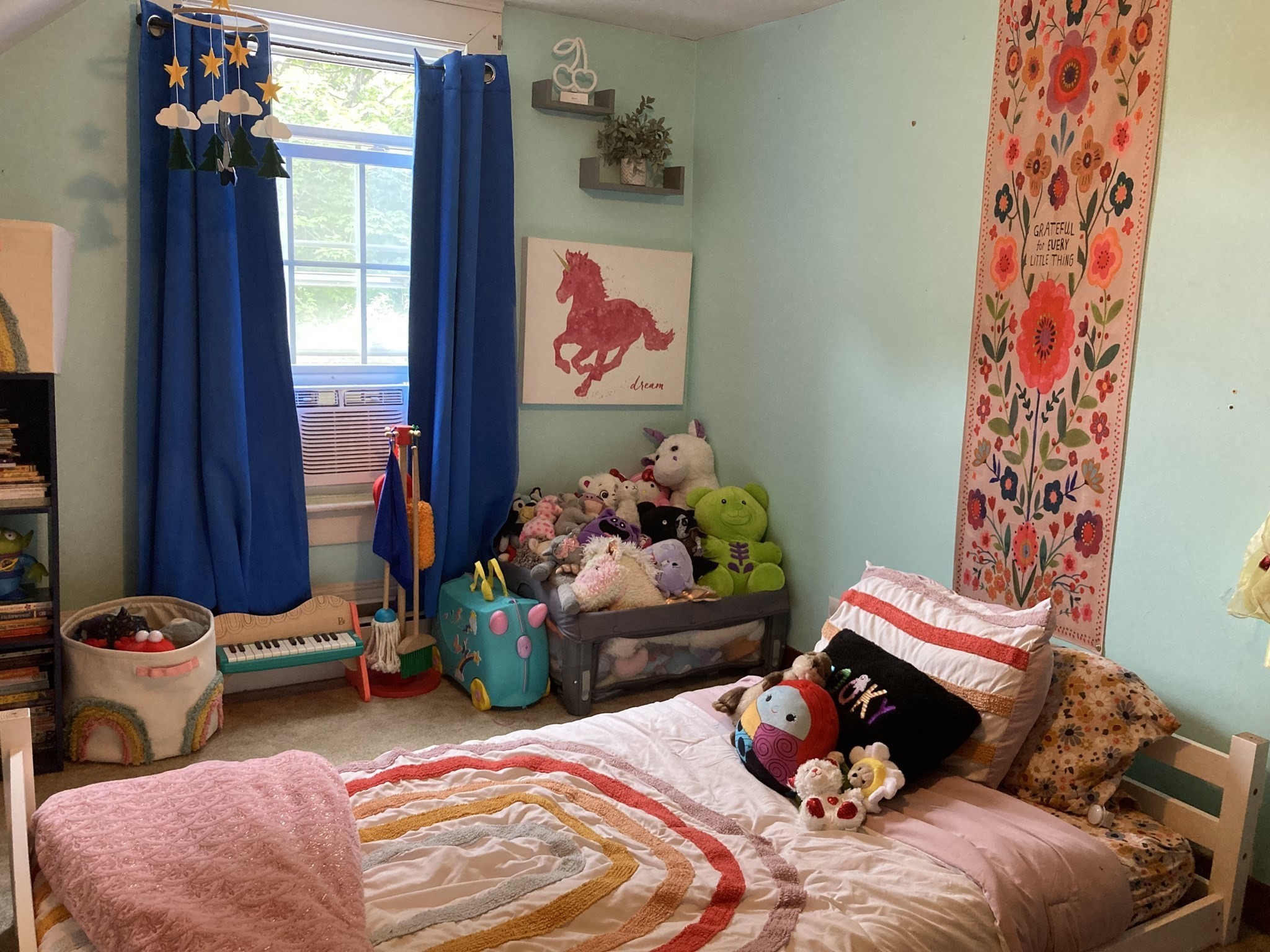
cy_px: 476
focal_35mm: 28
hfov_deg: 63.4
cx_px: 635
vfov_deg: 49.7
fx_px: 1027
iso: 250
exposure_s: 1/60
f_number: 1.8
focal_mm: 3.99
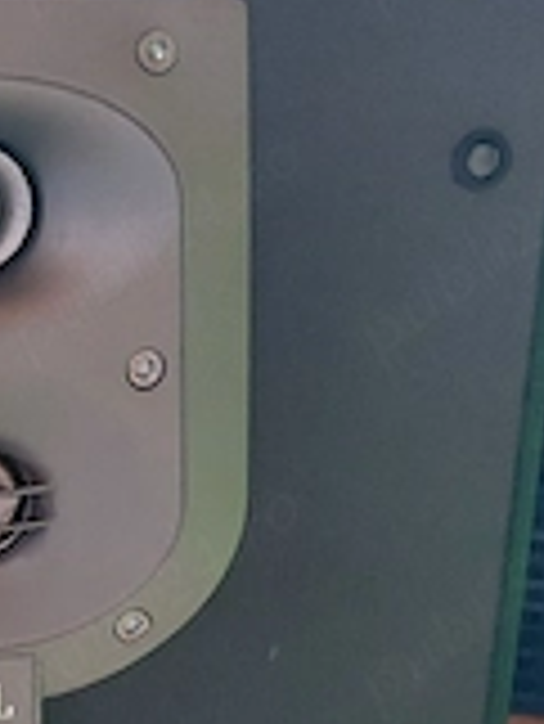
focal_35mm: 62
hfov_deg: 22.0
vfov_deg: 29.9
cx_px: -103
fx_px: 1297
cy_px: 652
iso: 640
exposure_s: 1/25.1
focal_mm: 4.69
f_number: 1.8
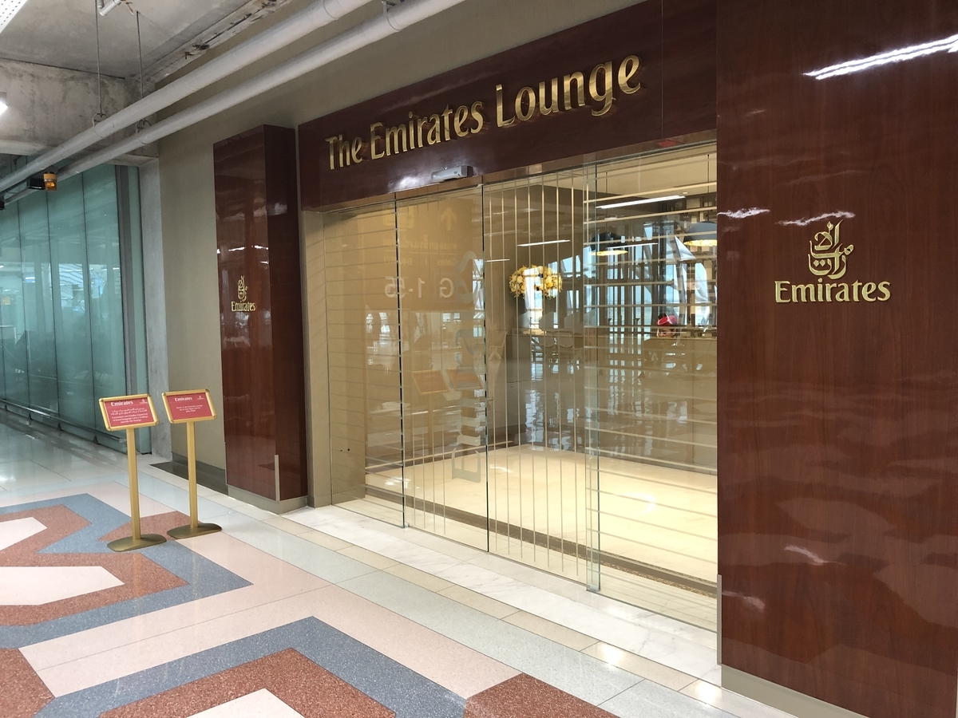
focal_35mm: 28
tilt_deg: -4.0
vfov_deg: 49.7
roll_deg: +1.9
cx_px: 479
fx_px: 775
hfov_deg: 63.4
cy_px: 359
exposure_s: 1/17
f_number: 1.8
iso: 50
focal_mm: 4
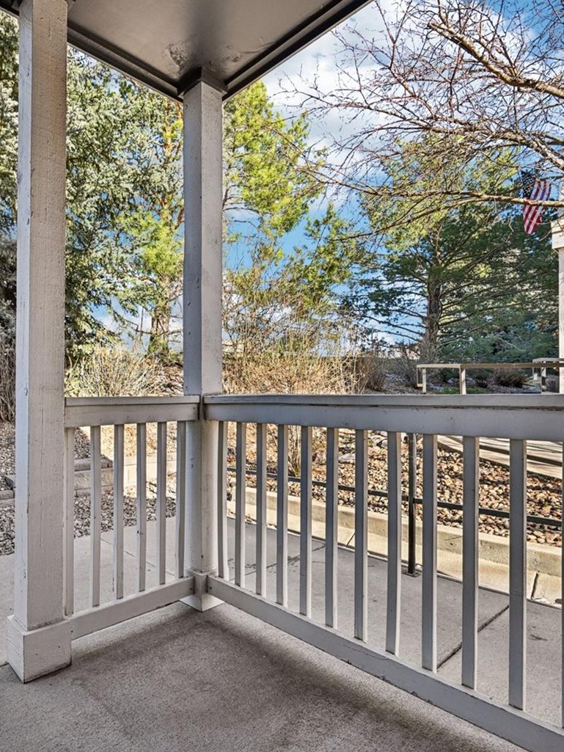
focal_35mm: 21
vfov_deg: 79.0
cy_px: 387
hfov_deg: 61.4
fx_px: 456
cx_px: 175
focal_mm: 14
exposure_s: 1/25
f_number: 8
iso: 64
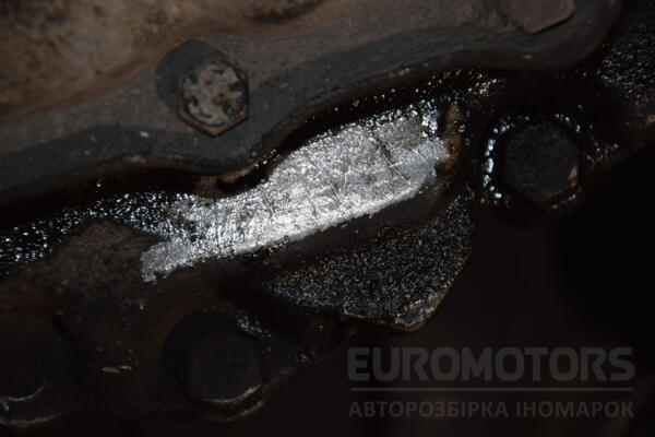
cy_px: 218
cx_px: 328
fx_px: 2865
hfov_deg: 13.0
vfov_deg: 8.7
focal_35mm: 158
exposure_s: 1/60
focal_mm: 105
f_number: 5.6
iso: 800
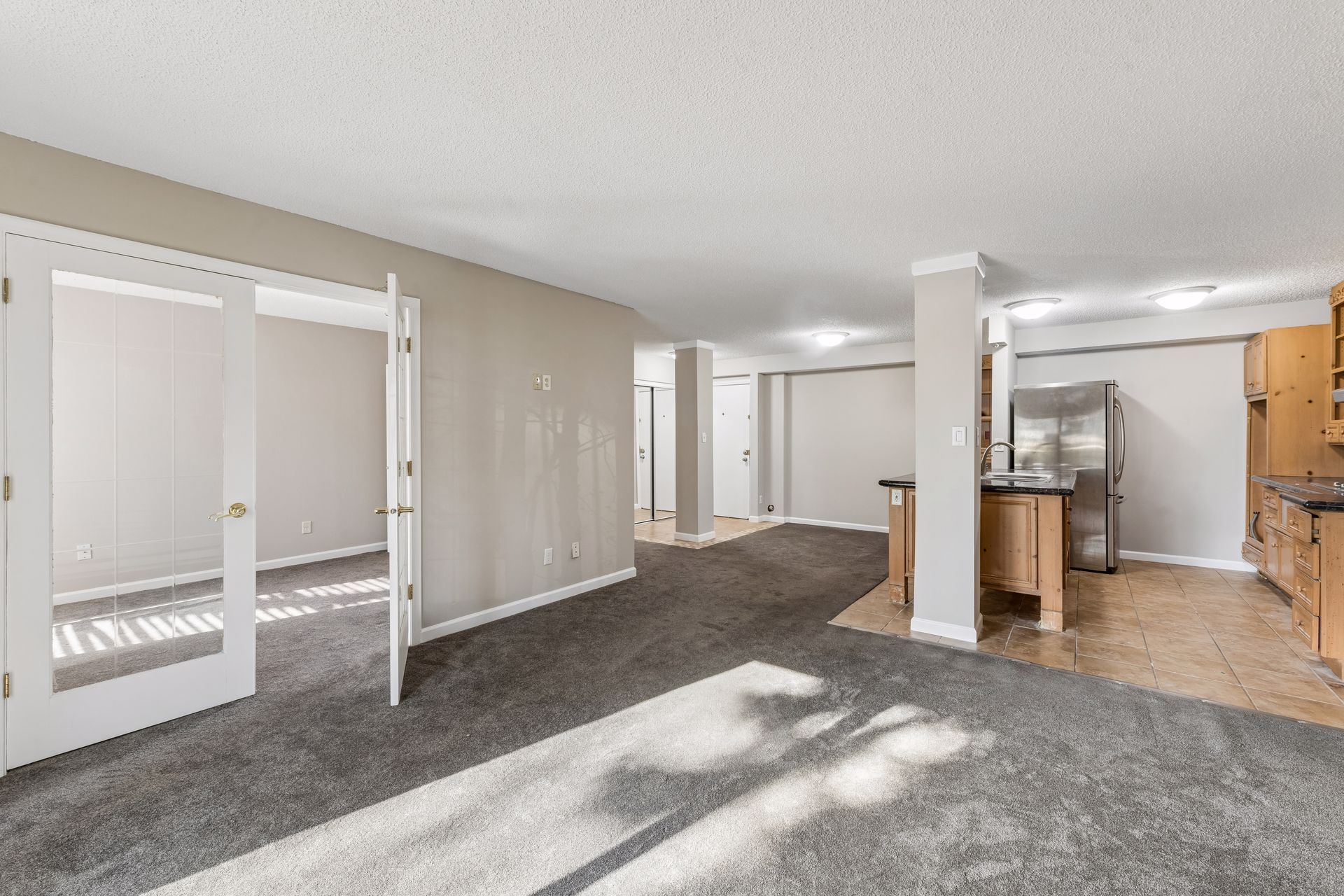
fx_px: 523
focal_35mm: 14
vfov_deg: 81.2
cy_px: 448
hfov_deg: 104.3
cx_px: 672
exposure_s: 1/10
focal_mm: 14
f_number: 9
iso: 400
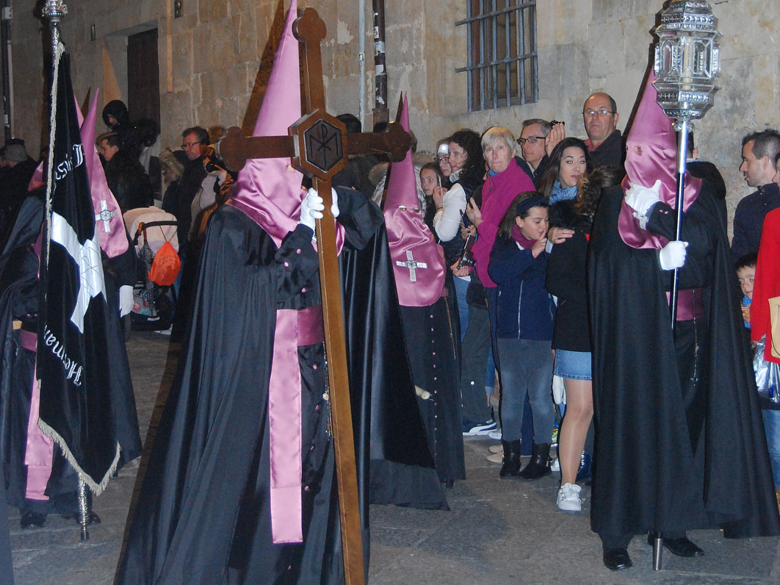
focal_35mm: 74
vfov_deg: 19.7
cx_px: 391
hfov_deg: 26.3
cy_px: 125
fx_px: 1667
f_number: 4.5
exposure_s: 1/60
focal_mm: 34
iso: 1250
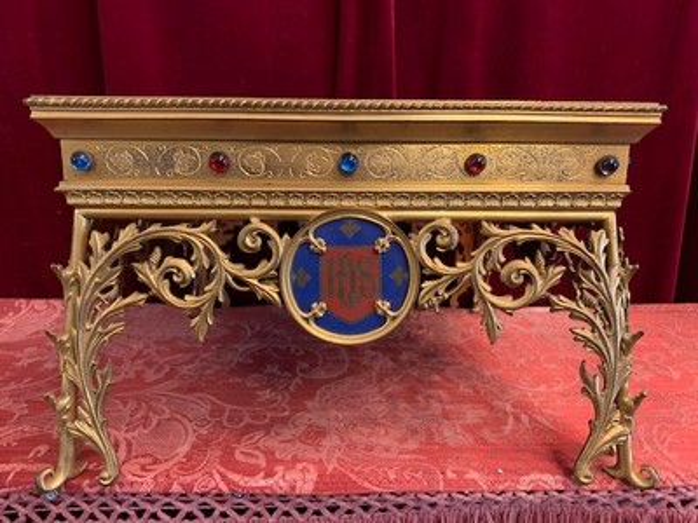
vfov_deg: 53.1
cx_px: 349
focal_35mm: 26
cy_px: 262
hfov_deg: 67.3
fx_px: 524
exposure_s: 1/25
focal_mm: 4.25
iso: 500
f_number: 1.8
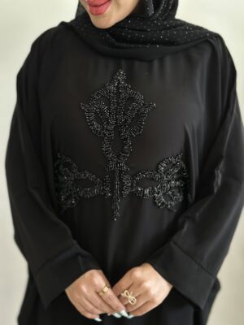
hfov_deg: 30.3
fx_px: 451
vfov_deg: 39.7
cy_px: 162
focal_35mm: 48
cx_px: 122
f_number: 1.78
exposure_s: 1/50
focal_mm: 6.86
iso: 320
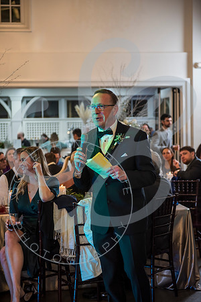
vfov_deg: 28.8
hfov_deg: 19.5
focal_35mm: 70
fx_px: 586
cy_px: 151
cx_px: 100
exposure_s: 1/125
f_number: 2.8
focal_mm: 70
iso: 1000
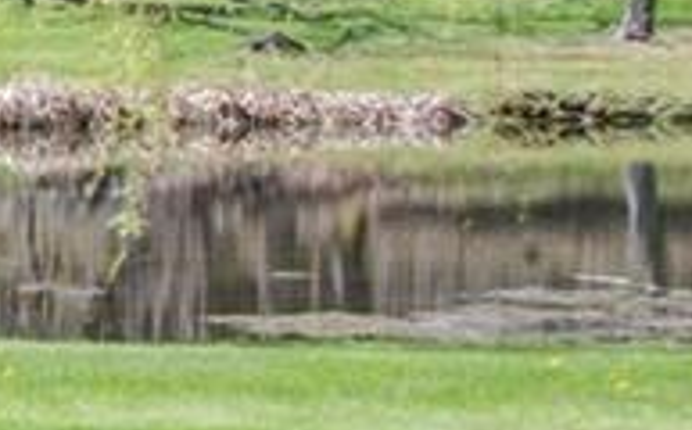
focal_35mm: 284
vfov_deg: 4.6
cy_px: -45
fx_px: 5343
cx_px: -939
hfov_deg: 7.0
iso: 200
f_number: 22
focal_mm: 35
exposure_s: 1/30
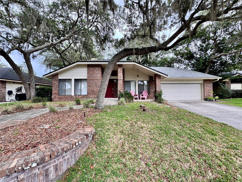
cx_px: 121
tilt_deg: -0.2
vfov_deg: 85.7
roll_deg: +0.4
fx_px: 98
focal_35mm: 14
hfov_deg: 102.1
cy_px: 91
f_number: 2.2
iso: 40
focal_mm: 2.22
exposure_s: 1/228
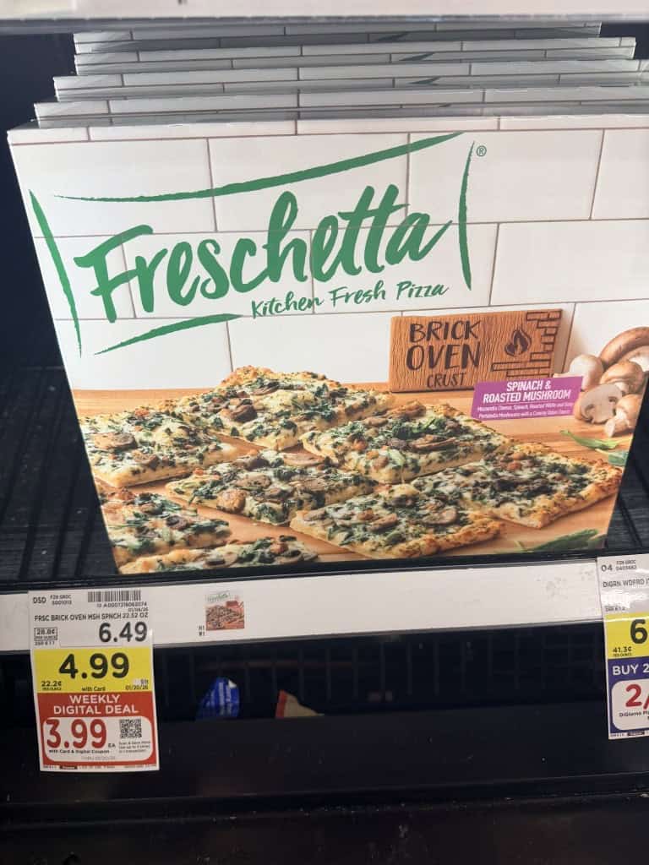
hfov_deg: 56.8
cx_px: 324
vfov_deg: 71.6
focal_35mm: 24
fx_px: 600
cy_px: 432
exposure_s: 1/120
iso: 160
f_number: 1.8
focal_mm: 6.8
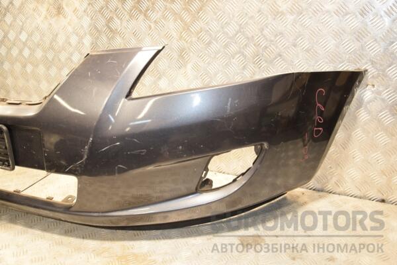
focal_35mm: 36
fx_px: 397
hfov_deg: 53.1
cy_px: 132
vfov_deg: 36.9
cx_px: 198
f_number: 5
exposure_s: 1/125
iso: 800
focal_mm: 24
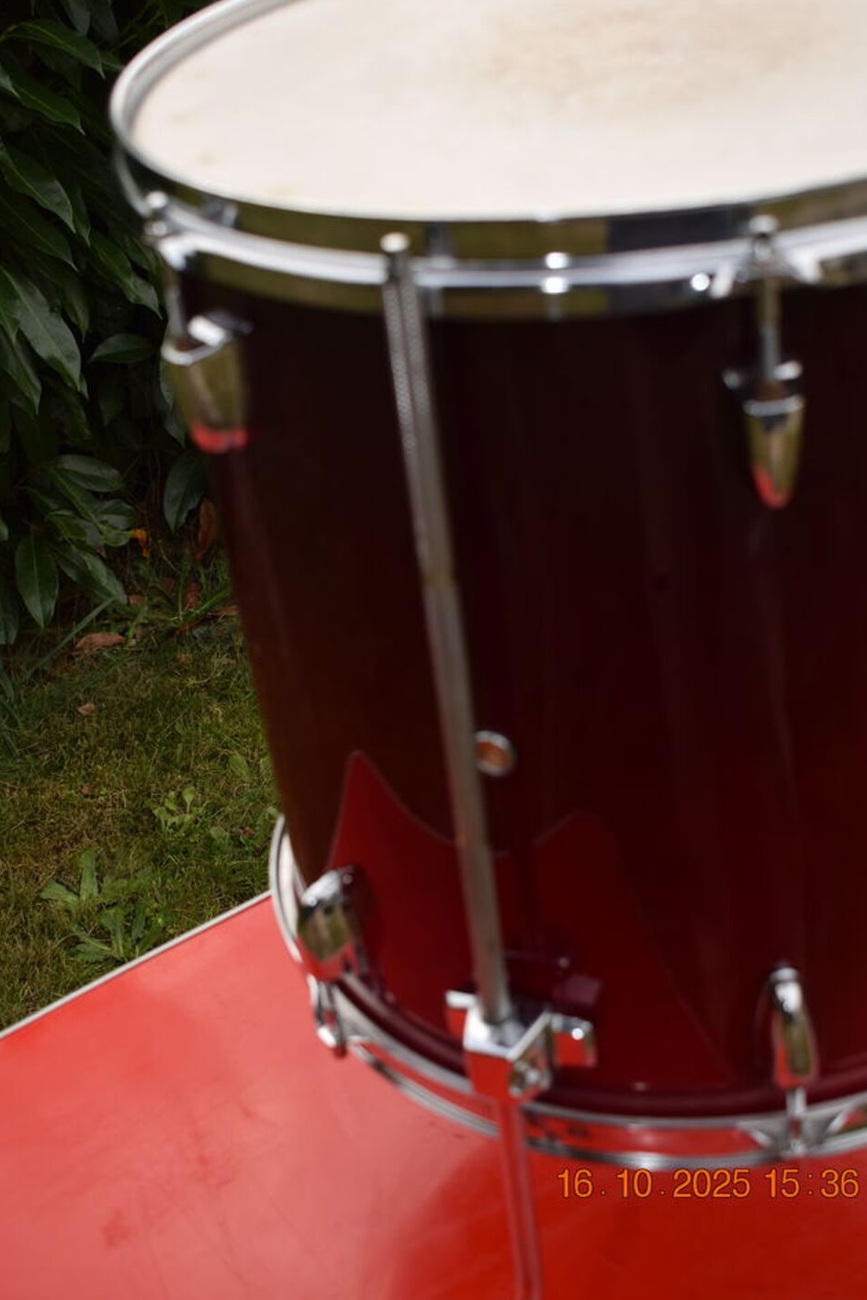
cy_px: 639
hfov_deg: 25.1
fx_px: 1951
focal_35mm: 54
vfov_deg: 36.9
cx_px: 456
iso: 100
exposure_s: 1/200
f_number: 5.6
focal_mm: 34
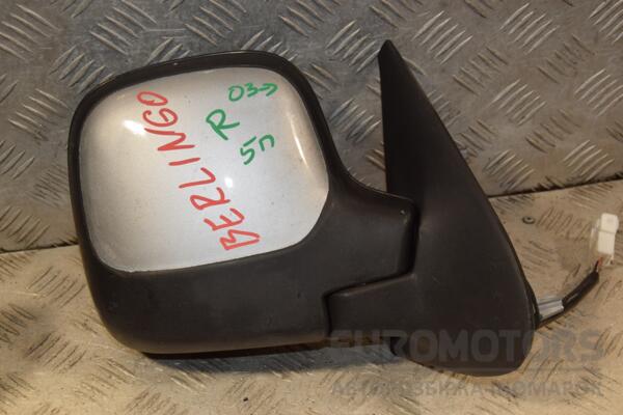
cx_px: 312
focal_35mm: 68
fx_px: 1168
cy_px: 208
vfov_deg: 20.2
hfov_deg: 29.9
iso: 800
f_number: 8
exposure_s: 1/200
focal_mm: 45
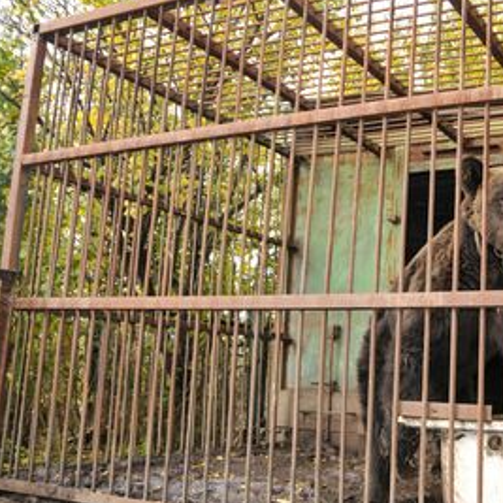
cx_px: 446
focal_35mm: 44
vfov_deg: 38.3
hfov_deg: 36.2
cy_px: 234
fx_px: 723
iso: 200
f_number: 3.5
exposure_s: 1/200
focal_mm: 18
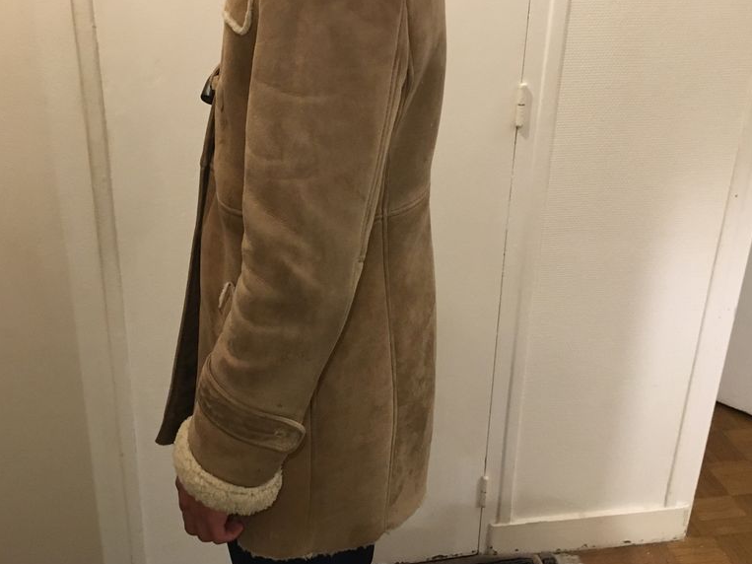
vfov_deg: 37.6
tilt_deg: -23.8
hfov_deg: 48.8
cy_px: 223
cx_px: 316
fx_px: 825
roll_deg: +0.1
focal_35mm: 38
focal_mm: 4.15
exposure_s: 1/25
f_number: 2.2
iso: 200
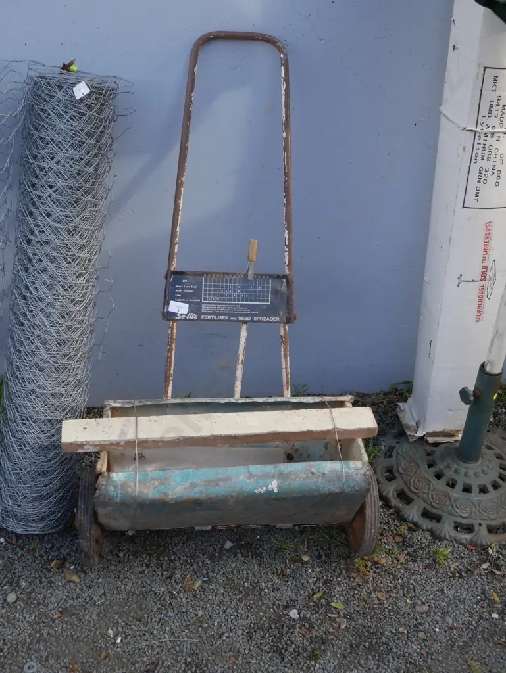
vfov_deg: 41.2
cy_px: 336
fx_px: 896
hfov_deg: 31.5
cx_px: 253
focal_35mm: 46
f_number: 5.6
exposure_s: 1/125
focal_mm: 23
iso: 200
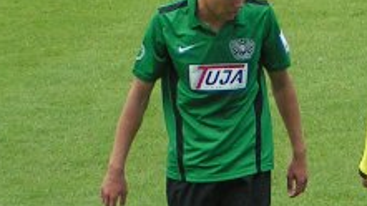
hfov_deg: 4.2
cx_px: 593
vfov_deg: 2.3
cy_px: 163
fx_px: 5028
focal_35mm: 517
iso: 50
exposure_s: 1/200
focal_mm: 20
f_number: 3.5
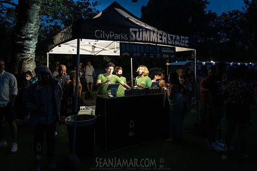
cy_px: 81
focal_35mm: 26
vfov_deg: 49.5
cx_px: 131
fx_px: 186
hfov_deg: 69.4
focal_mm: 24
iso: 3200
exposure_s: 1/200
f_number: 2.8
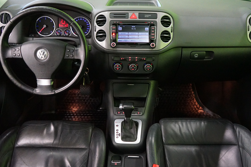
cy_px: 85
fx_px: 237
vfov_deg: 38.9
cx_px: 131
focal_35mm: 34
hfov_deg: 55.8
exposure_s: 1/30
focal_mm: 28
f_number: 3.5
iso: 6400
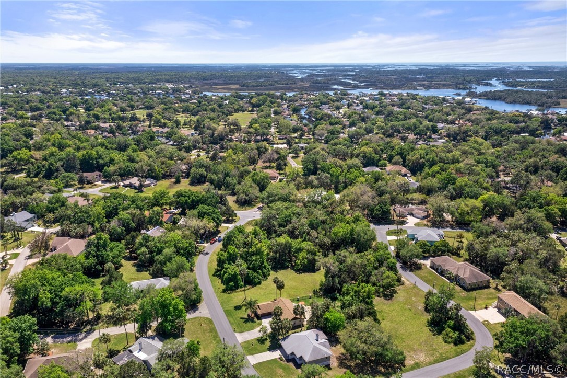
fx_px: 441
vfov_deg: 46.4
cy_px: 189
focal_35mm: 28
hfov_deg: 65.5
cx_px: 284
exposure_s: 1/320
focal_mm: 10.26
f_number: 5.6
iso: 100
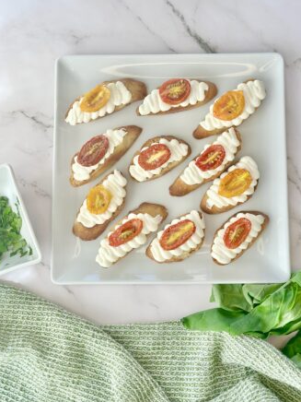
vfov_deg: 34.9
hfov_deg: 26.5
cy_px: 194
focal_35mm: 55
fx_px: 638
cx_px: 165
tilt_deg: -80.5
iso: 80
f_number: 1.78
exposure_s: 1/745
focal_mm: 6.86
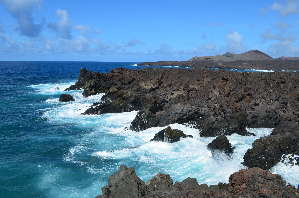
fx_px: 249
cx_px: 150
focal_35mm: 30
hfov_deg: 62.0
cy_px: 99
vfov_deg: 43.4
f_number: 11
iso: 100
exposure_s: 1/125
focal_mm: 20
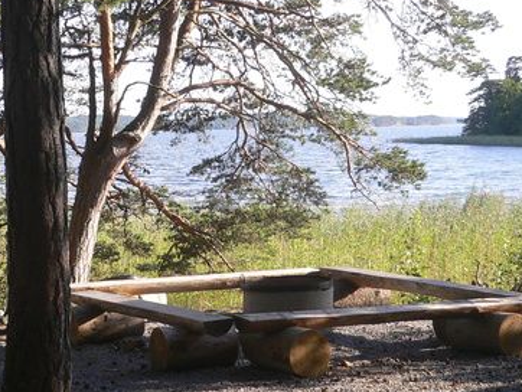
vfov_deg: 21.0
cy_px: 163
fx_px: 1056
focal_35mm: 70
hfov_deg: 27.5
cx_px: 159
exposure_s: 1/320
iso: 80
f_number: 2.8
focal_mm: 5.8
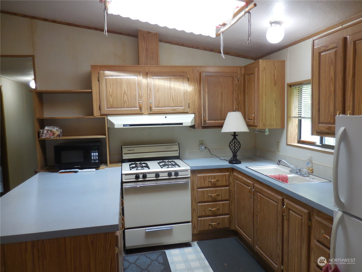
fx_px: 261
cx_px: 181
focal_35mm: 25
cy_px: 136
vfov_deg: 54.9
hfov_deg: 69.4
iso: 200
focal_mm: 4.5
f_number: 3.3
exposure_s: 1/30
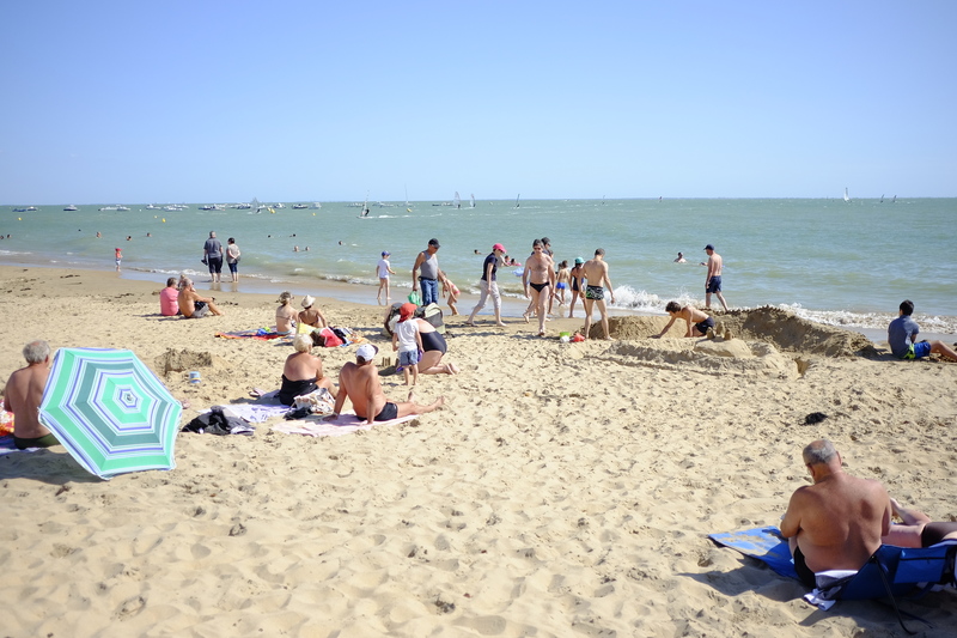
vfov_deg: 37.8
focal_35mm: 35
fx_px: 930
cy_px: 319
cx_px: 478
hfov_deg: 54.4
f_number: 2
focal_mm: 23
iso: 400
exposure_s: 1/2700
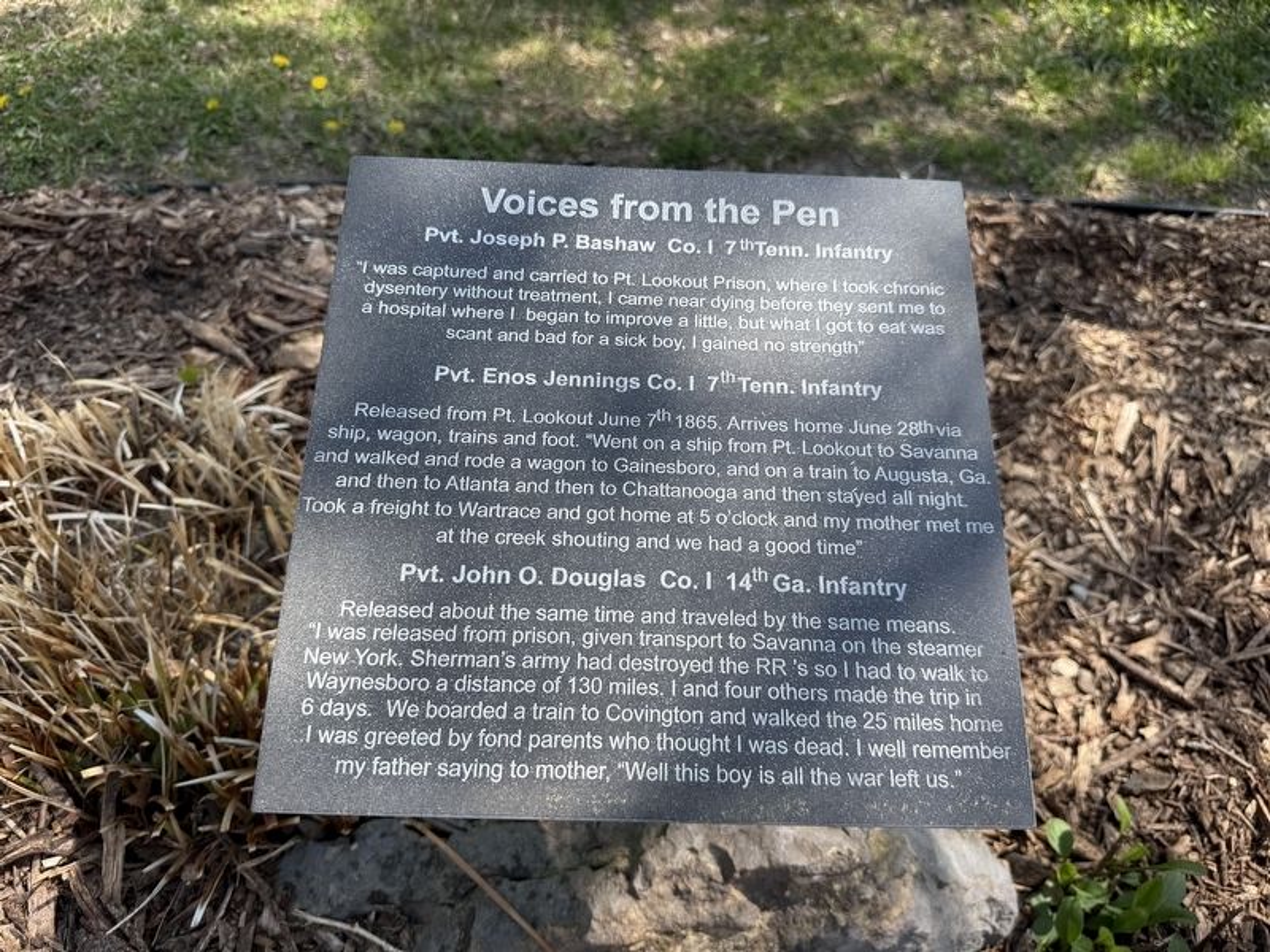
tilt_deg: -53.5
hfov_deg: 71.6
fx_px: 881
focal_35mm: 24
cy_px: 476
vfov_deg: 56.8
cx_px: 635
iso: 80
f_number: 1.78
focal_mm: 6.76
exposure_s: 1/1618
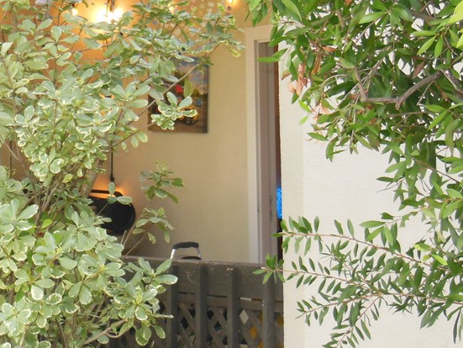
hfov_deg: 15.0
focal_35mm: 130
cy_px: 203
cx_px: 62
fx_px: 1740
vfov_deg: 11.4
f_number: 5.2
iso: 400
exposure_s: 1/60
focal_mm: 12.4
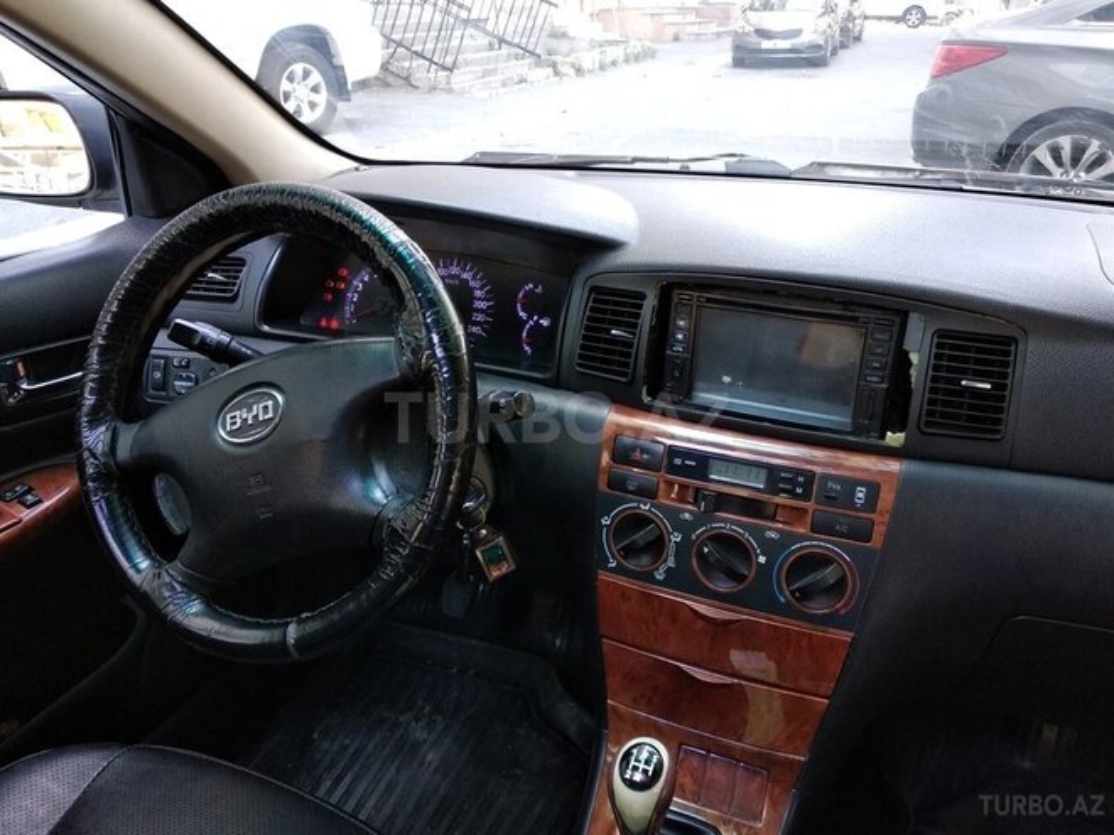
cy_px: 418
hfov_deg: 67.3
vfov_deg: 53.1
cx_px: 557
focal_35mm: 26
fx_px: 837
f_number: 2.2
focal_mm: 3.81
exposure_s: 1/50
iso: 320
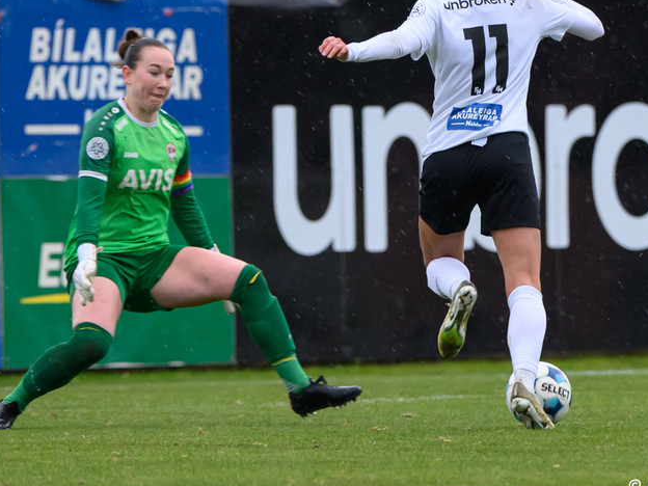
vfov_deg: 2.2
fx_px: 12729
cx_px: 585
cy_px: 316
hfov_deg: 2.9
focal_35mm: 680
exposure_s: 1/800
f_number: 6
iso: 3600
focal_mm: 310
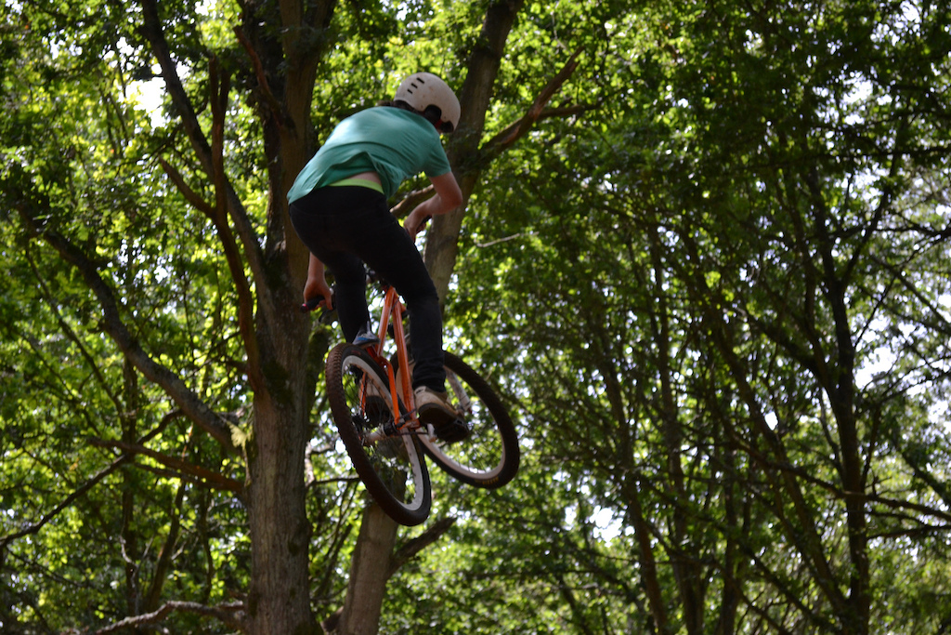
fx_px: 2061
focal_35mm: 78
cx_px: 476
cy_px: 318
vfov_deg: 17.5
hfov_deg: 26.0
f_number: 5.6
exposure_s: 1/500
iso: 900
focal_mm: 52
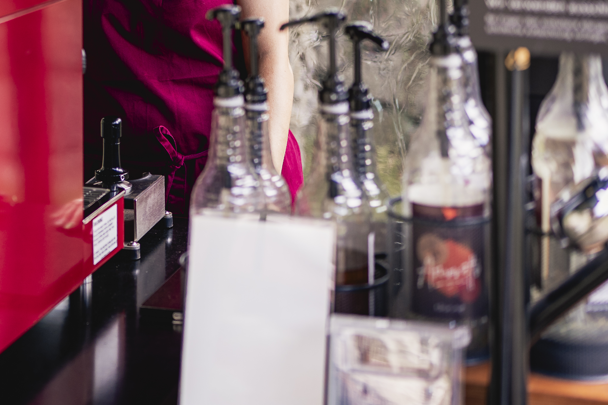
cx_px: -38
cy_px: 27
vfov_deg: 15.5
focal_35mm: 87
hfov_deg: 22.2
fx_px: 1469
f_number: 1.4
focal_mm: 35
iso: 100
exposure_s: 1/250
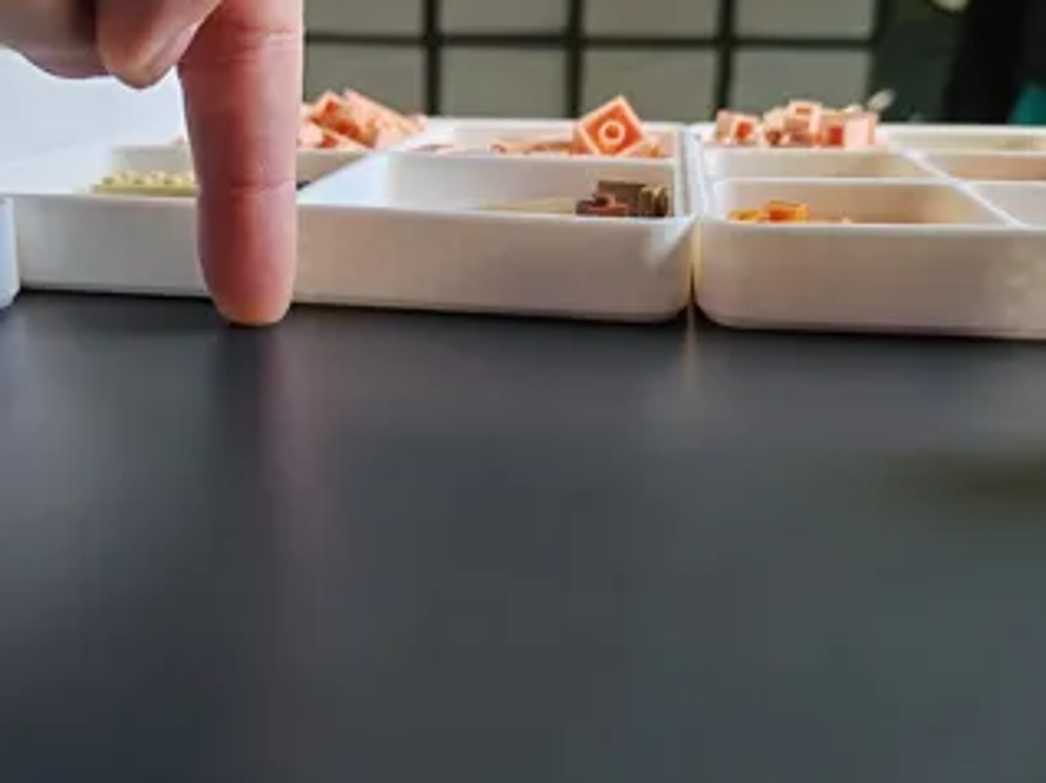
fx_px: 1027
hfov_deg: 53.9
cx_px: 480
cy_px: 322
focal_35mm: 34
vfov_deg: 41.6
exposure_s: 1/100
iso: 200
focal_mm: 6.12
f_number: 1.9
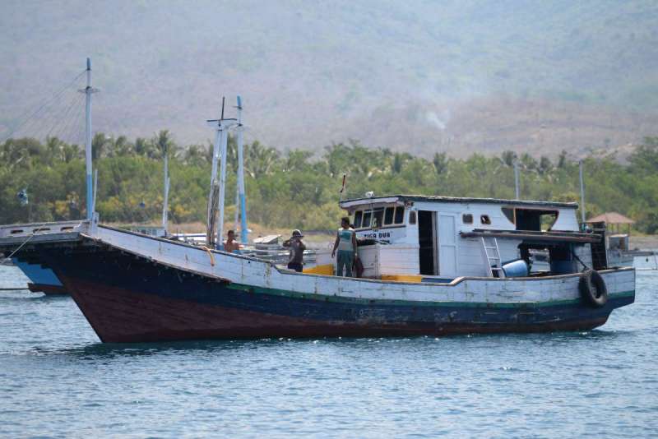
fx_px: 3657
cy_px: 220
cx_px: 329
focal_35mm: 200
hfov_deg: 10.3
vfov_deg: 6.9
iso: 100
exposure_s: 1/800
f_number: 3.5
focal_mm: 200
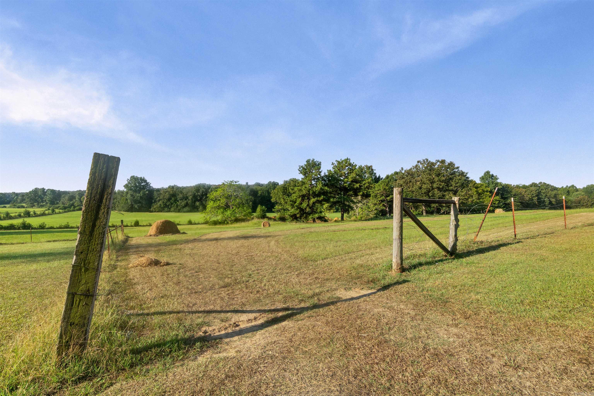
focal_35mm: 16
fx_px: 272
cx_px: 297
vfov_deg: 72.0
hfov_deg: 95.0
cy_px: 198
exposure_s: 1/500
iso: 250
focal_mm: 11
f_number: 9
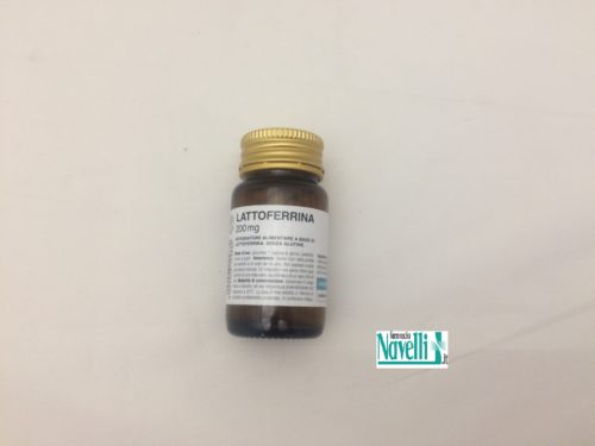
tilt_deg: -80.2
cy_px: 223
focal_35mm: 29
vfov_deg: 48.2
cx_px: 298
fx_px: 498
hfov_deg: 61.7
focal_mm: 4.15
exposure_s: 1/33
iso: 125
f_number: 2.2
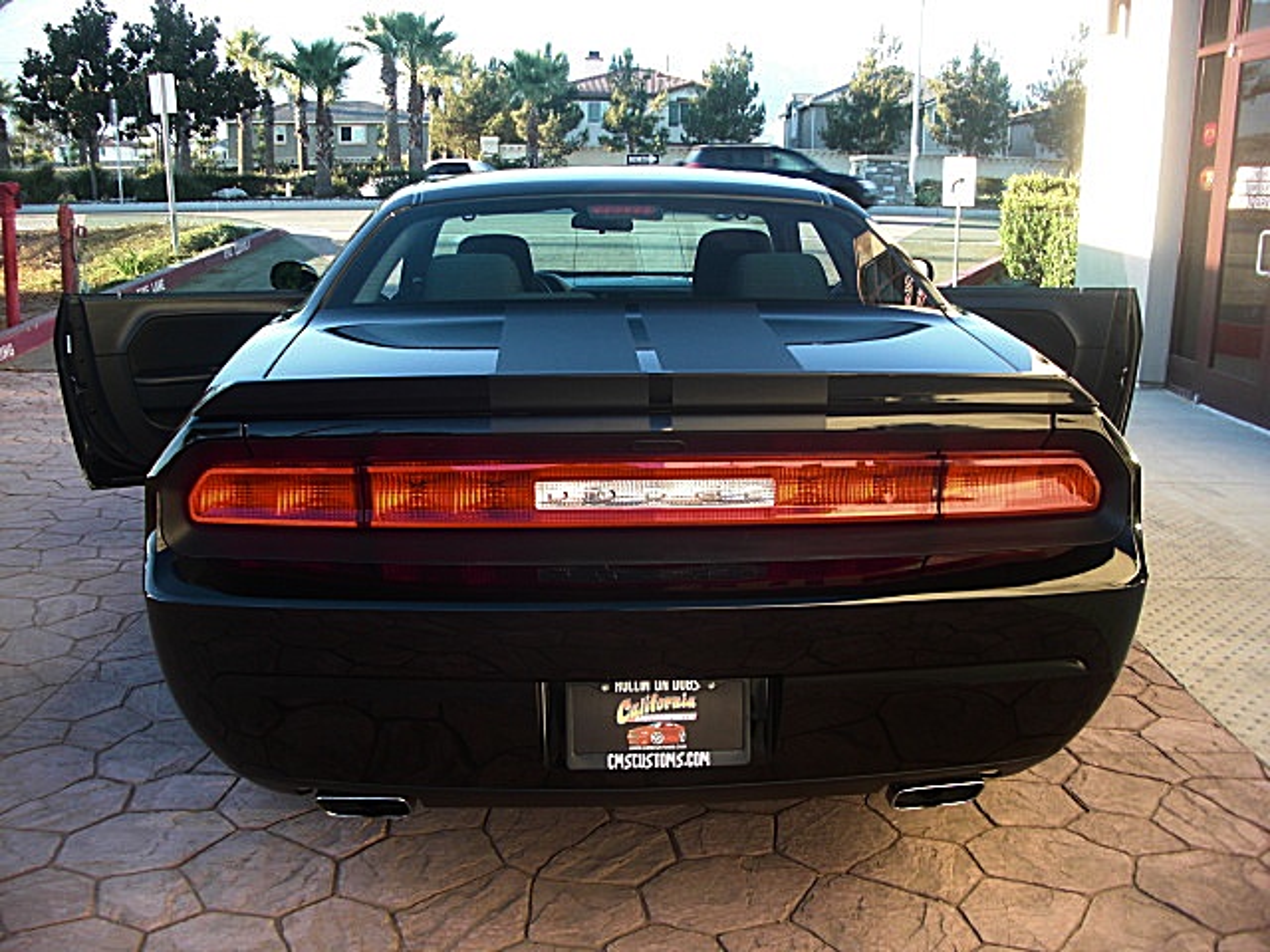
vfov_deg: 39.7
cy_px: 476
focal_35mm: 36
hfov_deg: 51.4
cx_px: 635
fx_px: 1321
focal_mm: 6.3
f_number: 2.8
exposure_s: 1/80
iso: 50
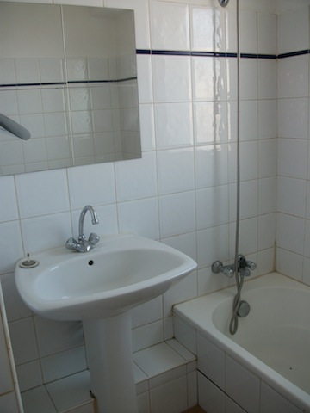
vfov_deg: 58.4
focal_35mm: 31
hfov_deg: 45.4
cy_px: 206
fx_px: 370
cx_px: 155
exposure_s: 1/46.4
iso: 80
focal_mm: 5.7
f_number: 2.9
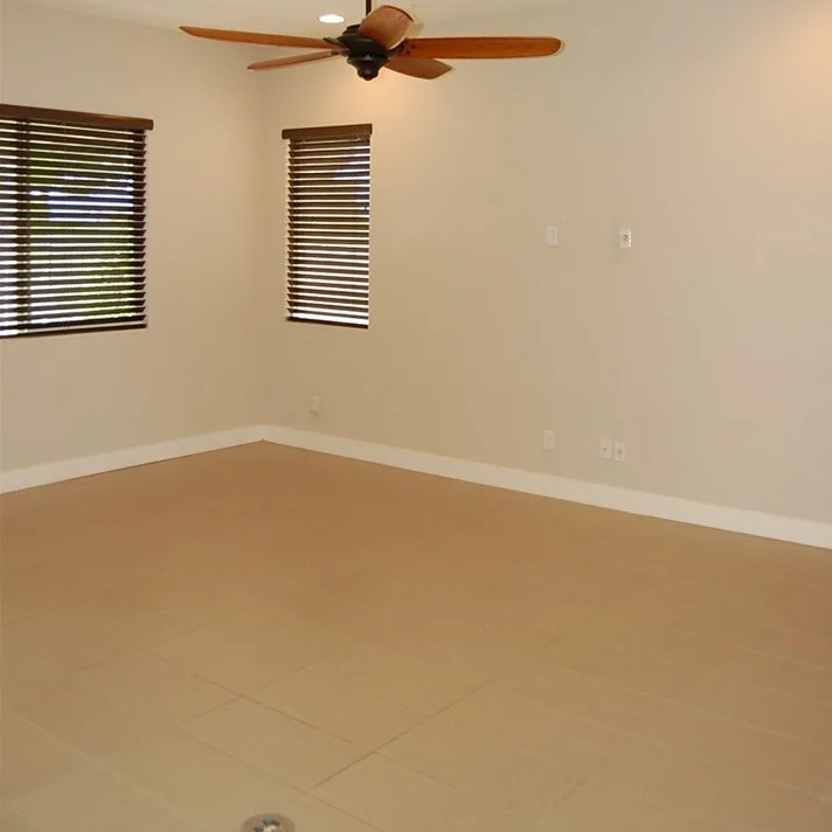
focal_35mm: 35
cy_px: 269
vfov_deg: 46.4
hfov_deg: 47.2
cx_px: 421
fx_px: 952
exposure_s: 1/60
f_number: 3.5
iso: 400
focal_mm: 18
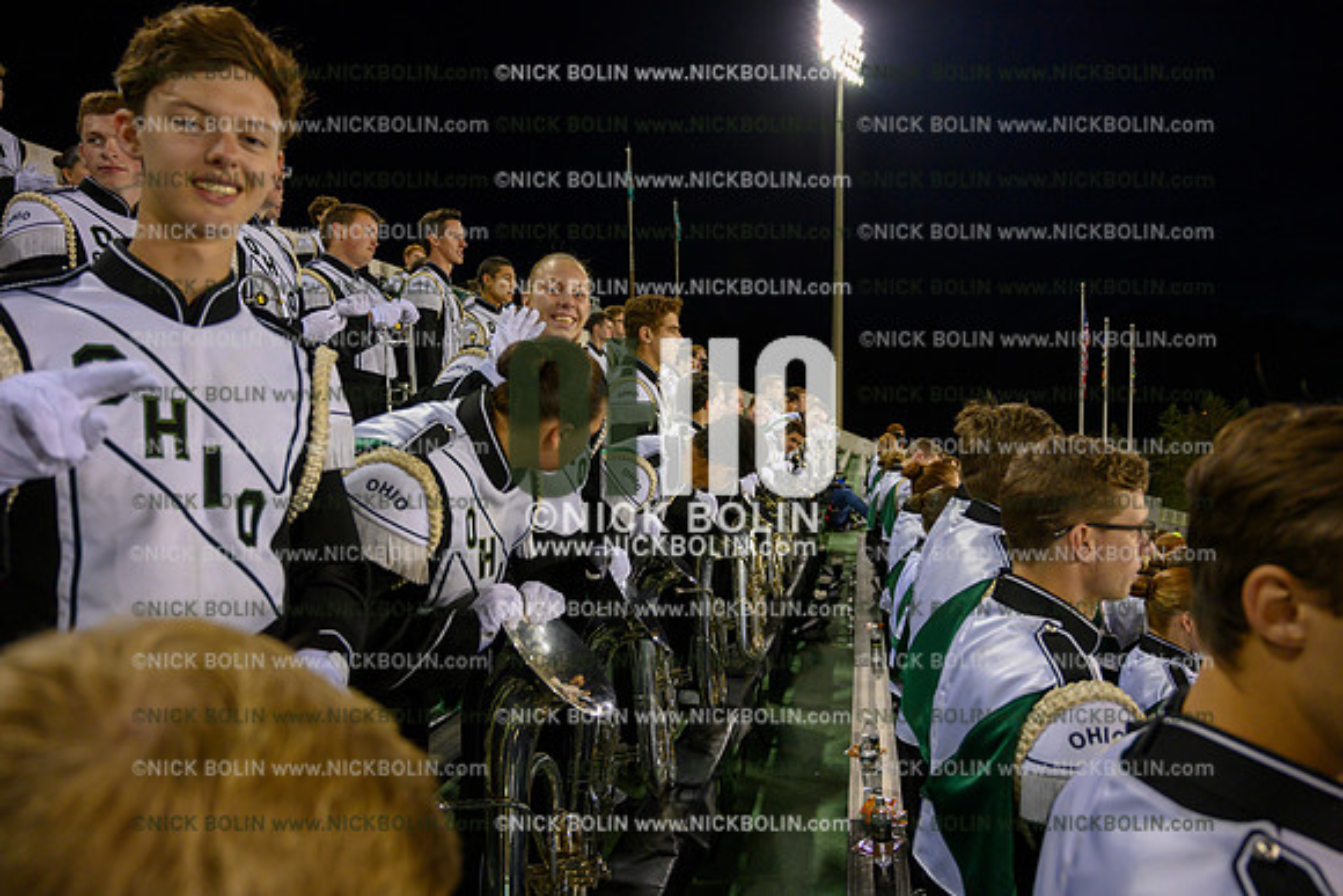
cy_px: 448
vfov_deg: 53.2
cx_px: 672
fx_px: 896
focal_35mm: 24
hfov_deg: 73.7
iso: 2000
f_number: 4
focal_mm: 24
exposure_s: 1/250
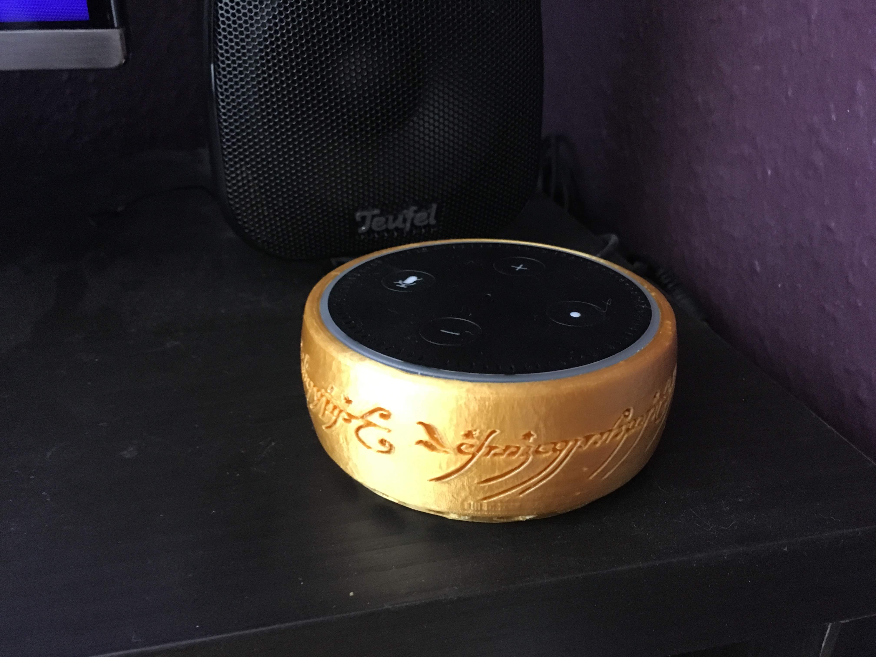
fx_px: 734
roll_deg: -0.1
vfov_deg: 48.2
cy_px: 328
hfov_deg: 61.7
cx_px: 438
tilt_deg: -27.2
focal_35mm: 29
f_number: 2.2
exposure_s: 1/17
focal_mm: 4.15
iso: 250
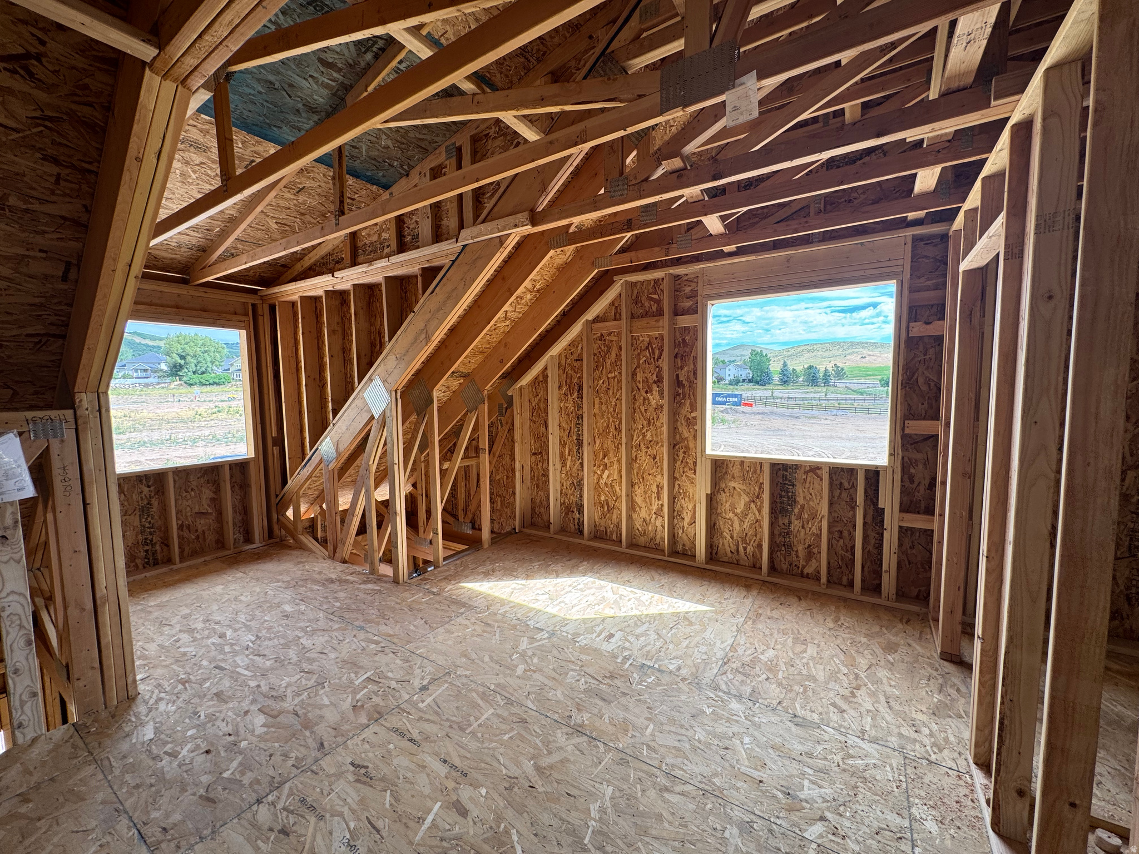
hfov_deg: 102.1
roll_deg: +0.5
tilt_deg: -5.0
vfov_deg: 85.7
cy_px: 427
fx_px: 461
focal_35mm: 14
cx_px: 570
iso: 40
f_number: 2.2
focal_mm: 2.22
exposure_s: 1/147
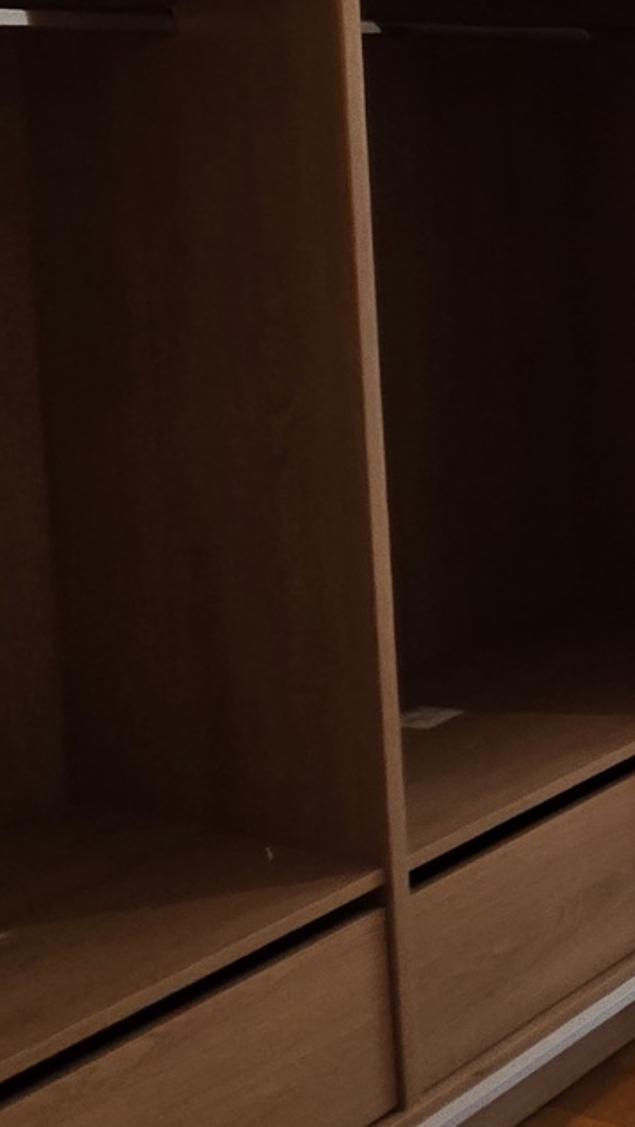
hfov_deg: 15.8
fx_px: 1286
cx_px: 1473
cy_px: 191
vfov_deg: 44.5
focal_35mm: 43
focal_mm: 2.2
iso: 125
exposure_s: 1/50
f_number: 2.2
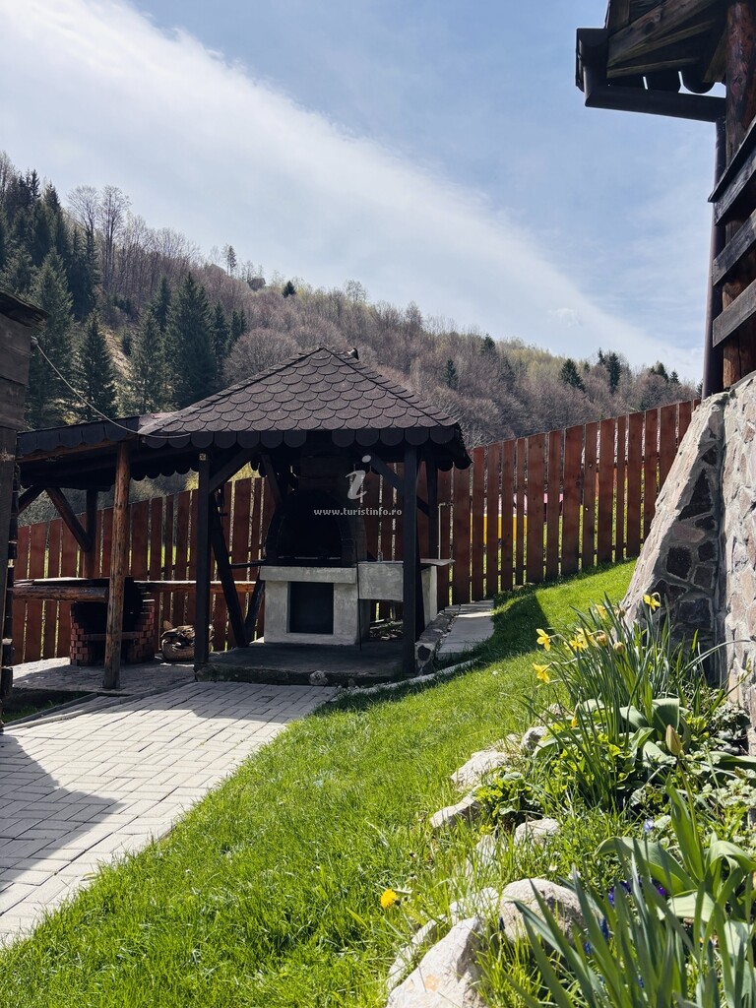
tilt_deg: +1.5
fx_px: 757
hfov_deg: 53.1
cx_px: 378
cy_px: 504
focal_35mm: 26
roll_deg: -1.9
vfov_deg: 67.3
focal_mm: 5.96
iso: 50
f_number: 1.6
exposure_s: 1/4854
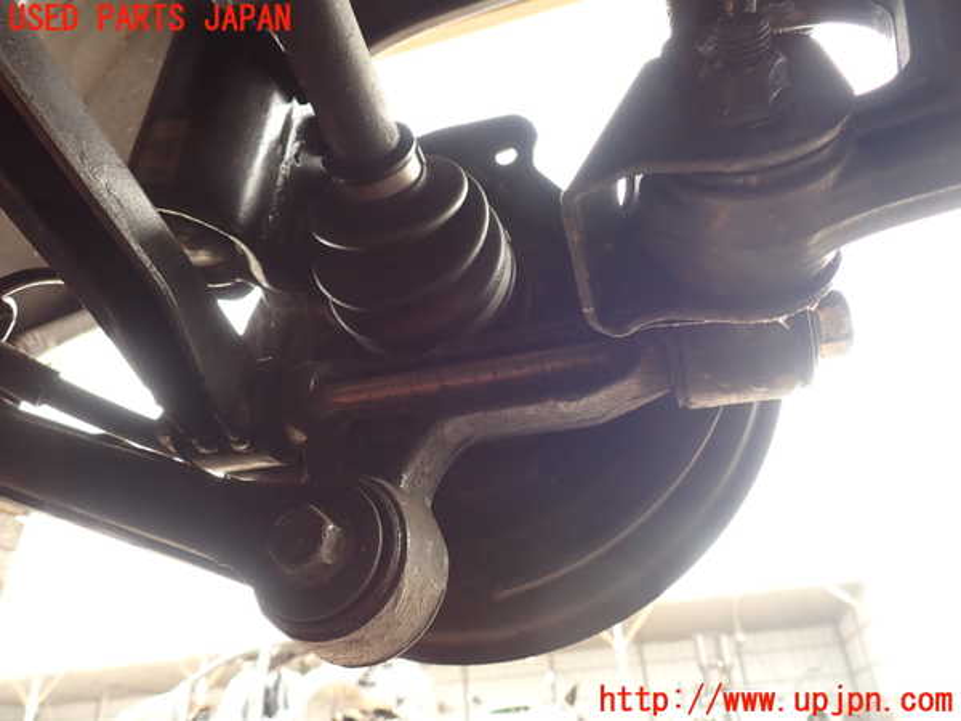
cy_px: 360
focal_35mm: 25
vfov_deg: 54.9
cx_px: 480
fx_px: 694
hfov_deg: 69.4
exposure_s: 1/80
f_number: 2.8
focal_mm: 4.5
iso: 100
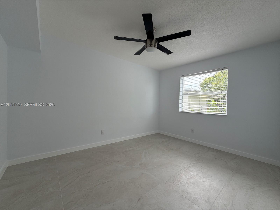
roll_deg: -1.2
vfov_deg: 85.7
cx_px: 140
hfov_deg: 102.1
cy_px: 105
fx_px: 113
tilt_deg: -1.1
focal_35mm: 14
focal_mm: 2.22
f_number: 2.2
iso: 50
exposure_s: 1/135
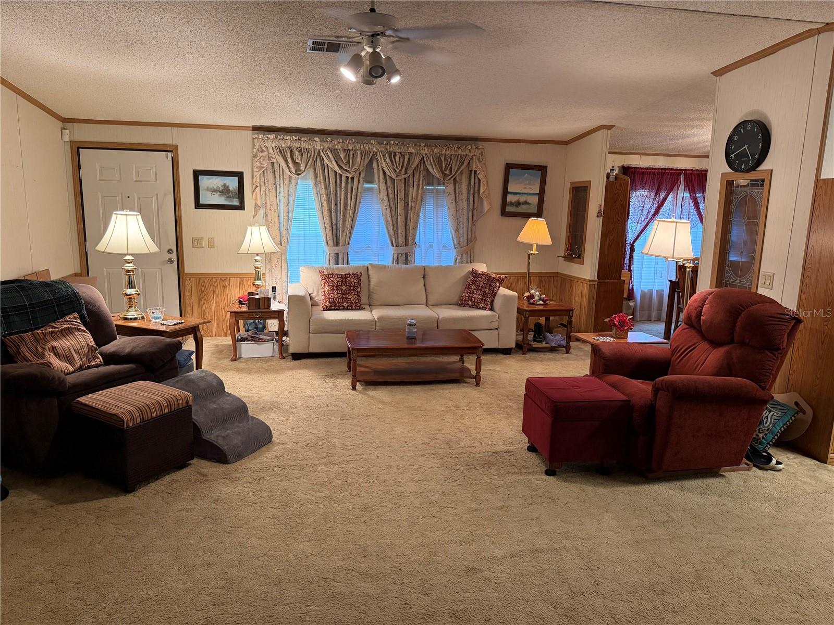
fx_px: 578
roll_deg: -1.3
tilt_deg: -11.1
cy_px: 312
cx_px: 417
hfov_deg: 71.6
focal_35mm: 24
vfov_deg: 56.8
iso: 320
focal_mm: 6.76
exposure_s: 1/60
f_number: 1.78
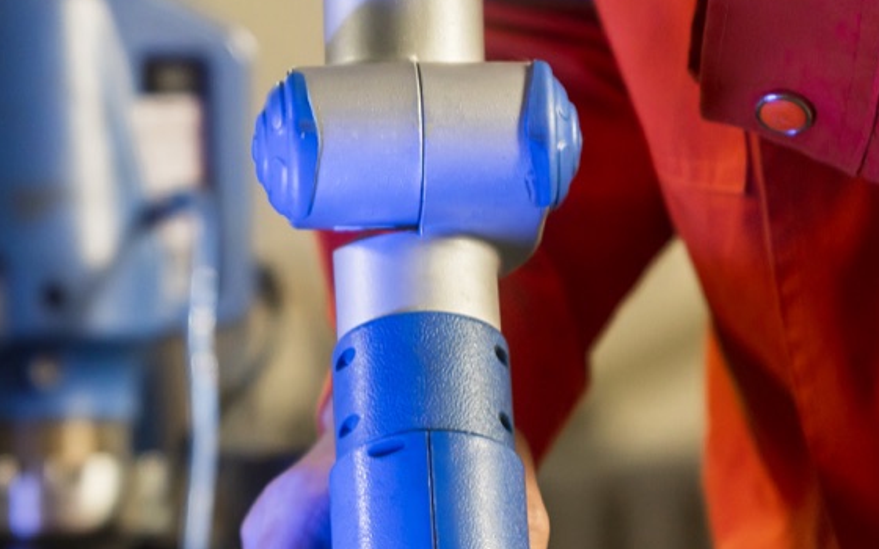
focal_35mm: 204
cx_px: -19
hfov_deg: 10.2
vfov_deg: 6.4
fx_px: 4887
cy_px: 387
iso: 800
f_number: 2.8
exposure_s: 1/200
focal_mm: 70
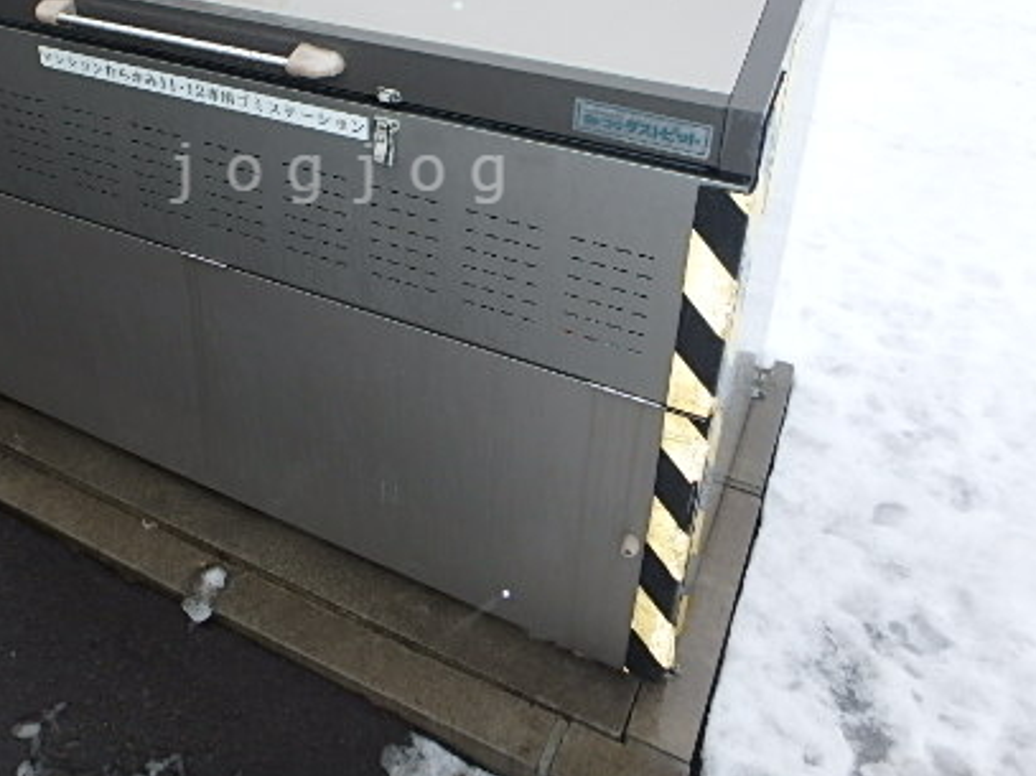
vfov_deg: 41.4
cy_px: 173
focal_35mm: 33
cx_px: 344
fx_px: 987
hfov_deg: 54.2
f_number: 3.5
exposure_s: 1/320
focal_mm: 3.7
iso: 125
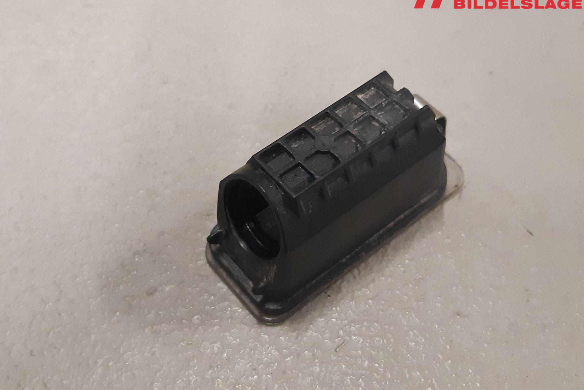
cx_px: 293
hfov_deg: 65.5
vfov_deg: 46.4
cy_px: 186
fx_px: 454
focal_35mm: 28
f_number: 1.7
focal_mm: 3.93
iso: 250
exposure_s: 1/50
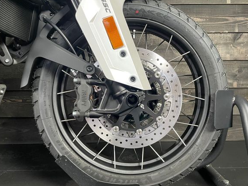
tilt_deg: -2.5
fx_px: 208
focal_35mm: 29
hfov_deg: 61.7
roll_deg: +1.1
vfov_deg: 48.2
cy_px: 93
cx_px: 126
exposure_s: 1/50
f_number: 1.6
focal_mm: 4.2
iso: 400
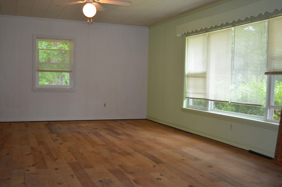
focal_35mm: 42
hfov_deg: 46.5
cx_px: 141
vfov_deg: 31.8
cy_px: 94
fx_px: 328
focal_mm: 28
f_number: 4.5
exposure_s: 1/60
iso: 720
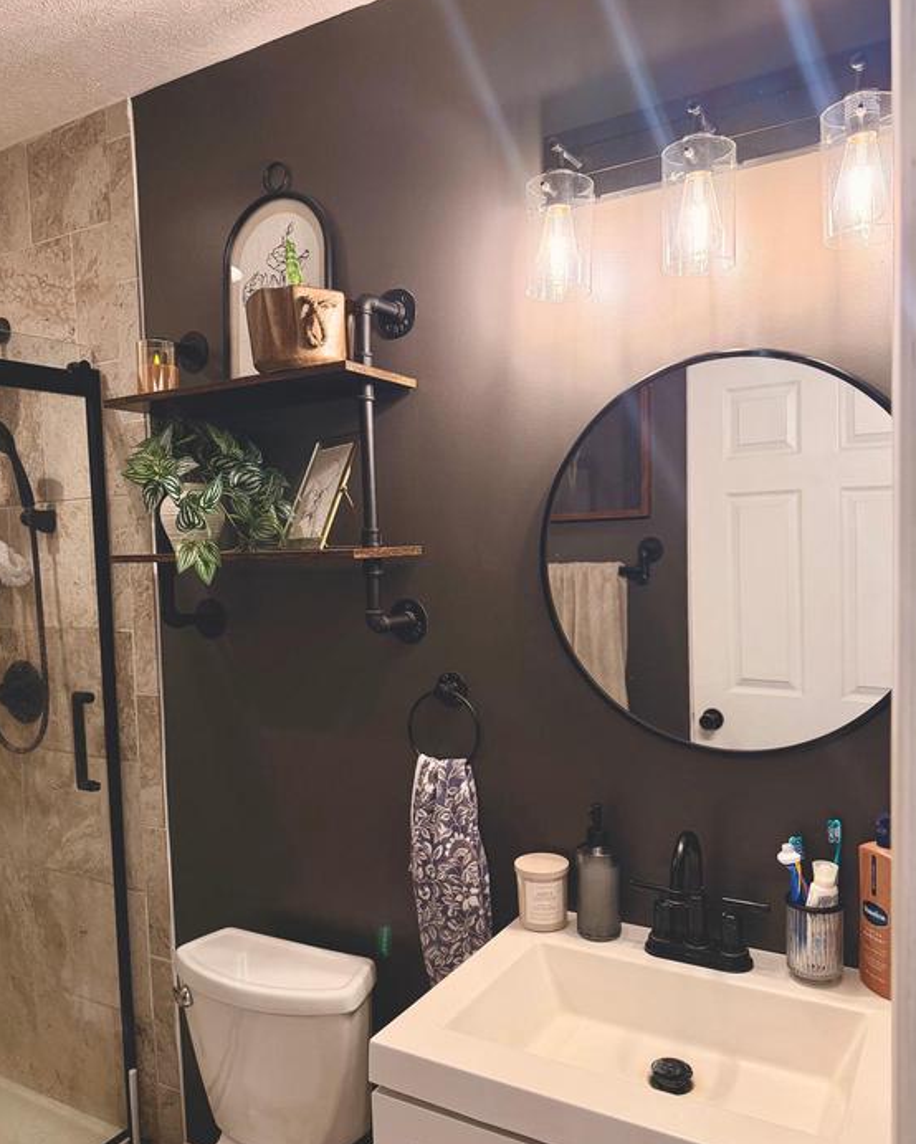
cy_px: 593
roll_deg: +0.7
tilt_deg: -2.7
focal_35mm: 26
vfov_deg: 66.0
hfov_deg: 54.9
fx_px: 881
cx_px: 471
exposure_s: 1/120
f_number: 1.78
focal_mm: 6.76
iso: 320
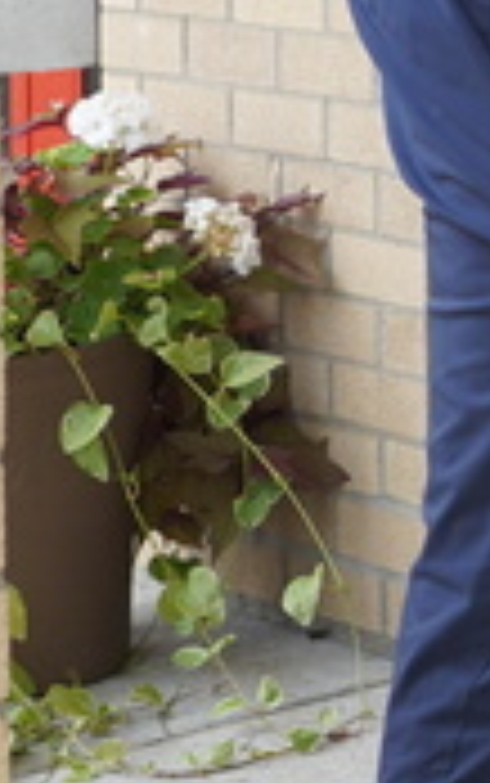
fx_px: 5184
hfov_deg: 4.9
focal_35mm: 243
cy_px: -340
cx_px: 2005
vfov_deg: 8.5
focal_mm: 27
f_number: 4
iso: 125
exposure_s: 1/160
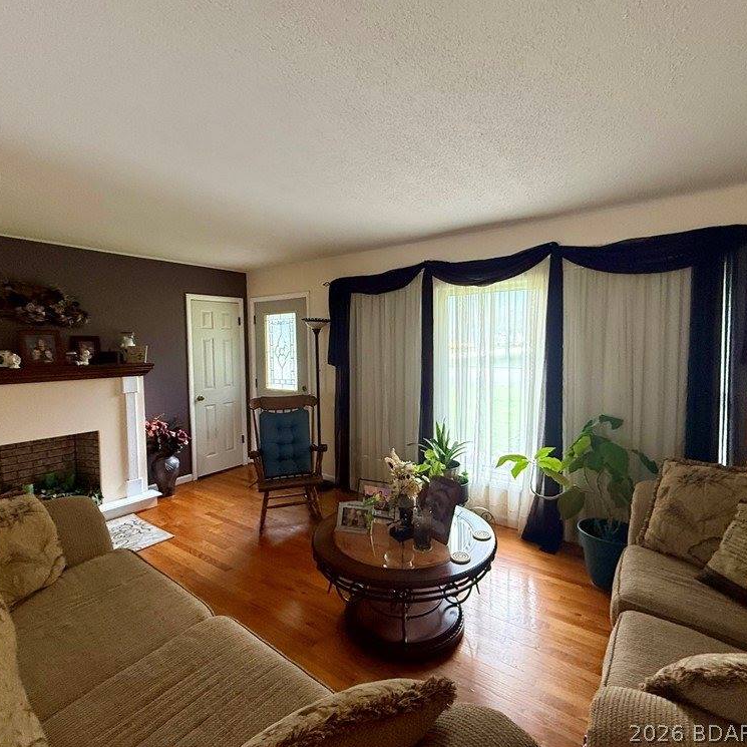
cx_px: 388
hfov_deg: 83.9
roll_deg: -0.1
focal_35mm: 17
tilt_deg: -2.1
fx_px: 415
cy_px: 365
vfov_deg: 84.0
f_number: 2.2
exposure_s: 1/60
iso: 320
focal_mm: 2.22
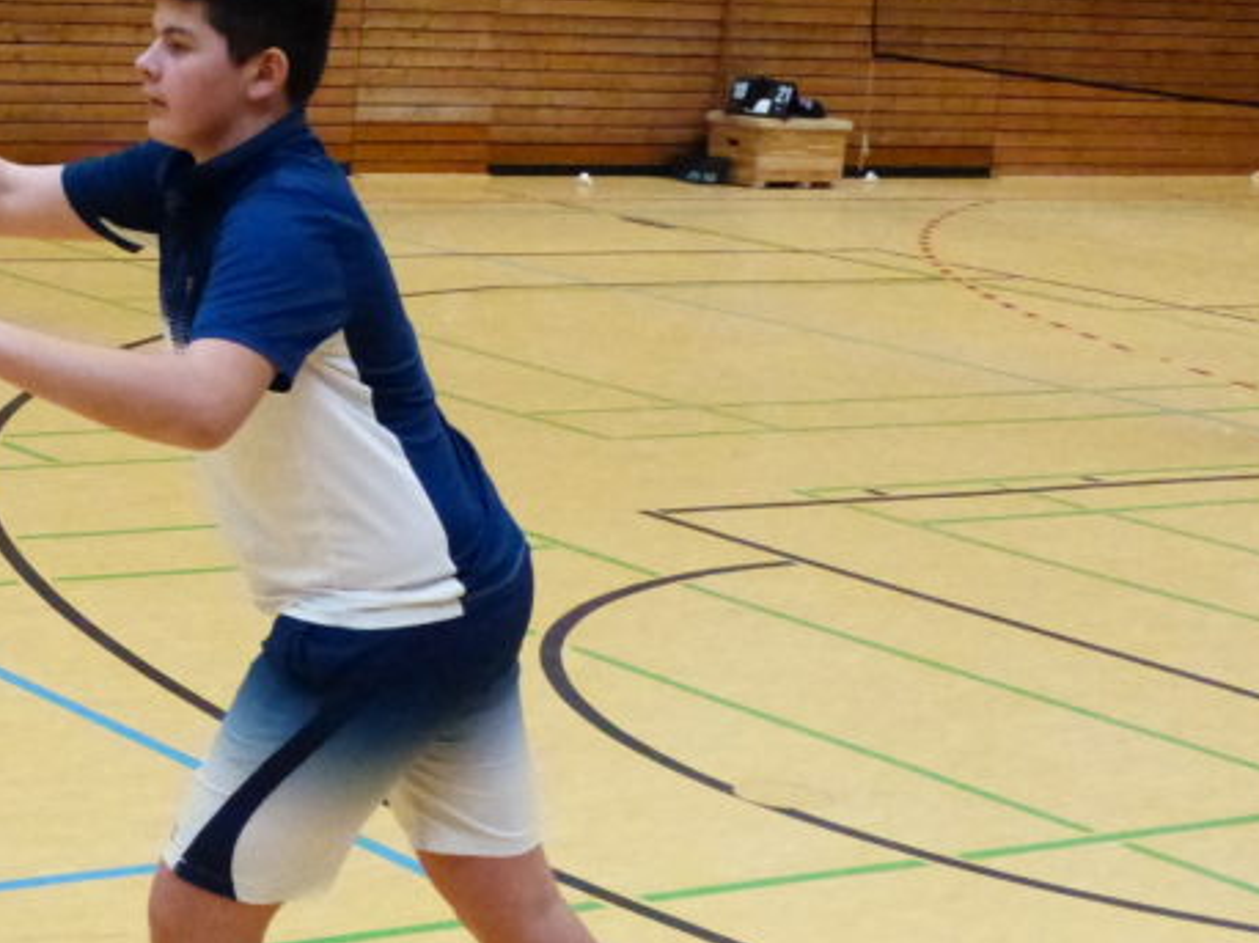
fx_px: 3417
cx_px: -27
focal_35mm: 94
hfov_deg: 20.2
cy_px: 377
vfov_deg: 15.7
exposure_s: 1/400
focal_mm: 7.6
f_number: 4
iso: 1600
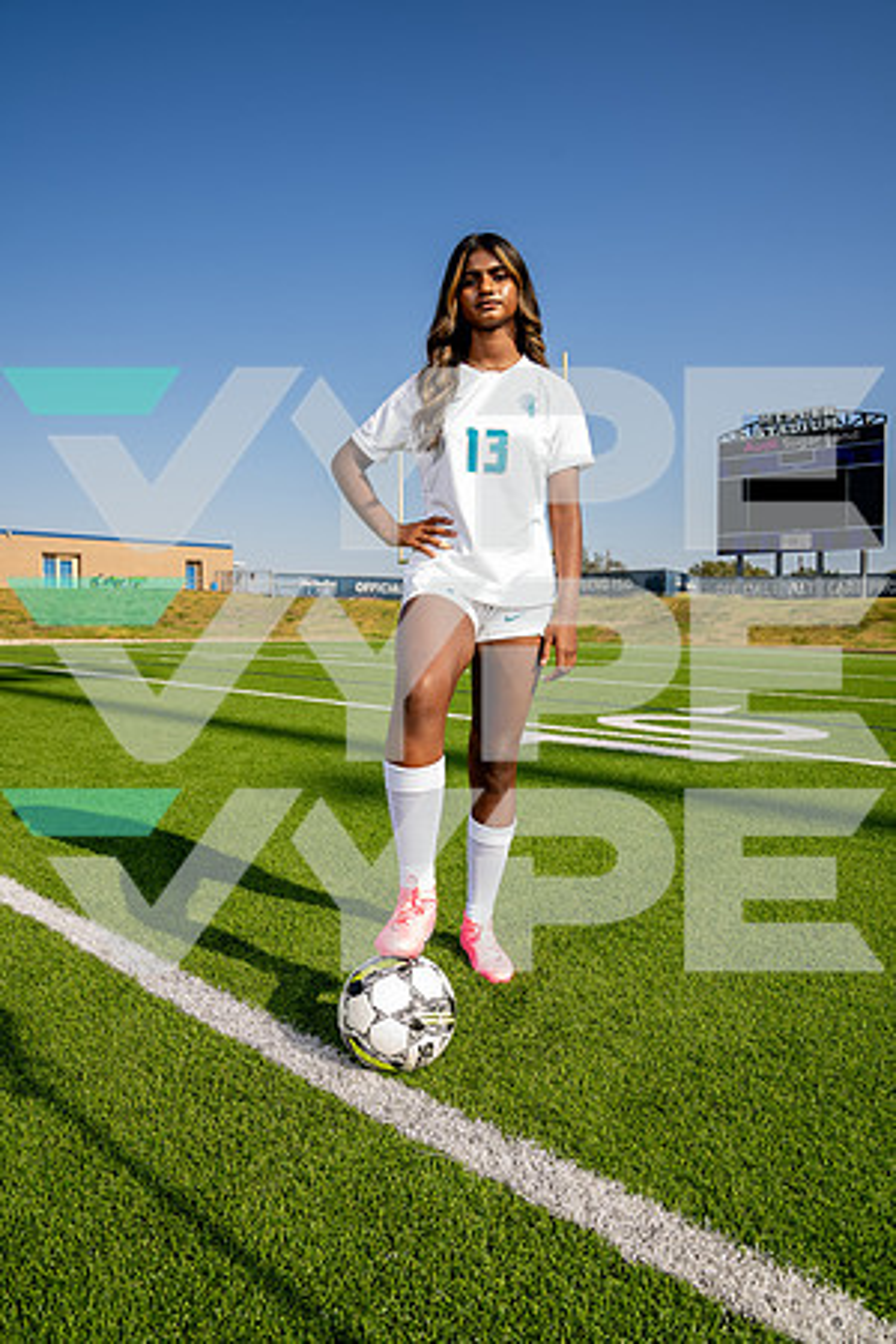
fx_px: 896
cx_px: 448
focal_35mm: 24
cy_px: 672
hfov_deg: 53.1
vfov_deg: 73.7
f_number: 7.1
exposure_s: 1/125
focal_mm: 24
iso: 50
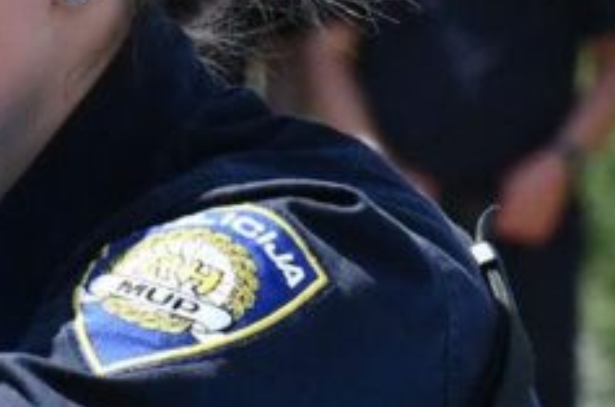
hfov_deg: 2.0
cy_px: 402
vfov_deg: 1.3
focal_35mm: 1053
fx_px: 17952
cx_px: 109
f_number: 13
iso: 2500
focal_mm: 130
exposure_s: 1/2500
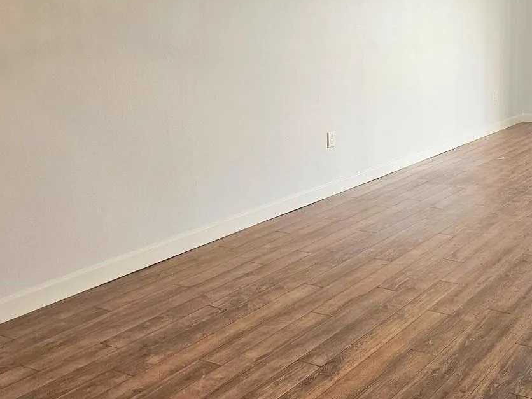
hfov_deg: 39.7
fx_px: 676
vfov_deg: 32.5
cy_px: 120
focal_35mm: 44
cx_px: 484
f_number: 1.7
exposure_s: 1/180
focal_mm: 6.3
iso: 160
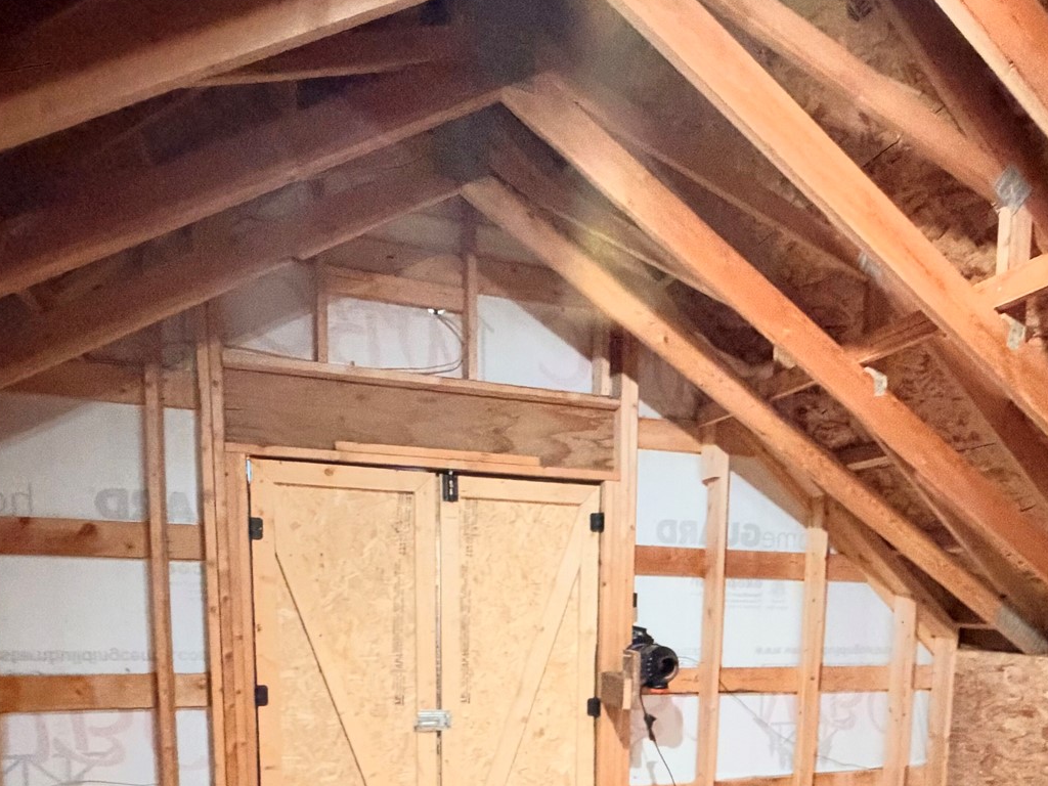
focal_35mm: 28
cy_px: 705
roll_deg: +0.6
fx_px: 848
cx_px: 625
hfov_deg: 62.9
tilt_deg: -7.4
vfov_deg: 45.2
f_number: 2.2
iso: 1250
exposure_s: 1/40
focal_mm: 2.22
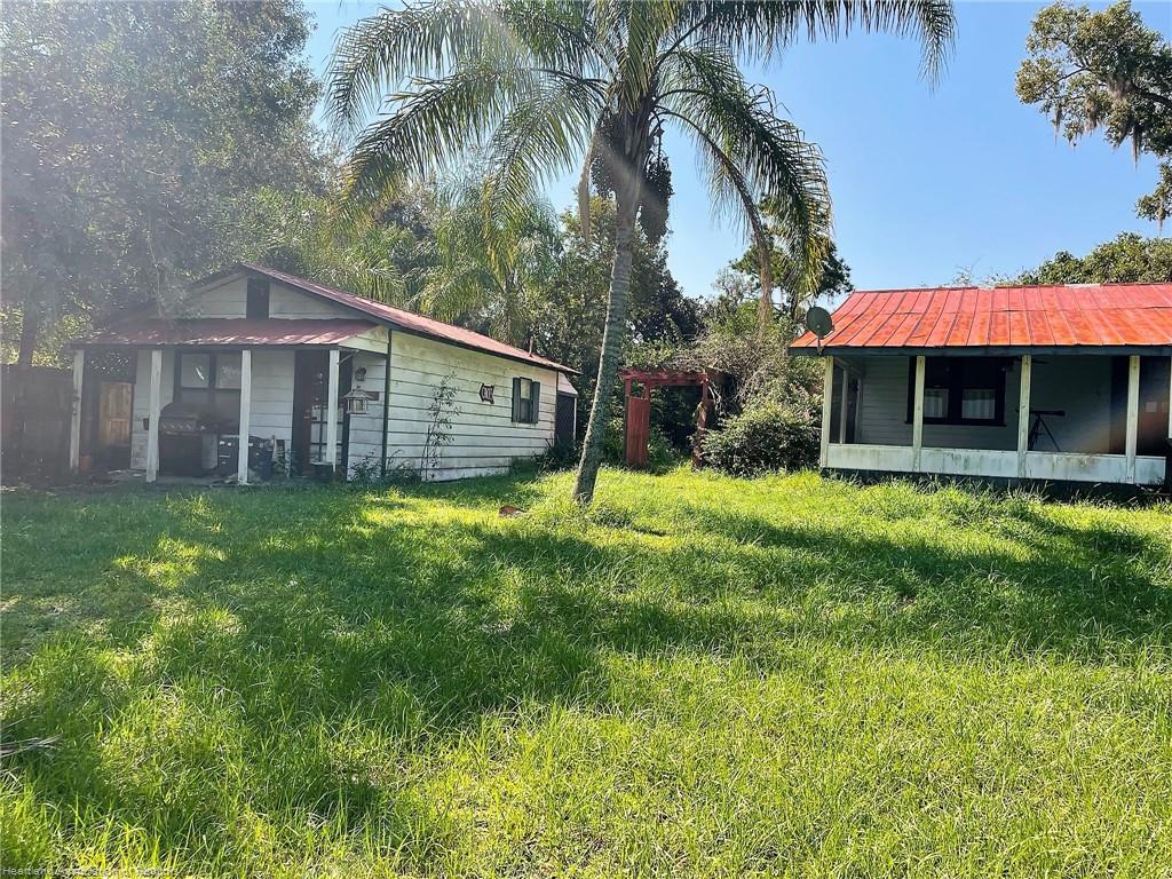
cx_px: 586
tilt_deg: +1.2
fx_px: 880
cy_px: 440
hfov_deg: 67.3
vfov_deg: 53.1
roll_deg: -1.6
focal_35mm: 26
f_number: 1.6
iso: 32
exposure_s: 1/1916
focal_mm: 4.2
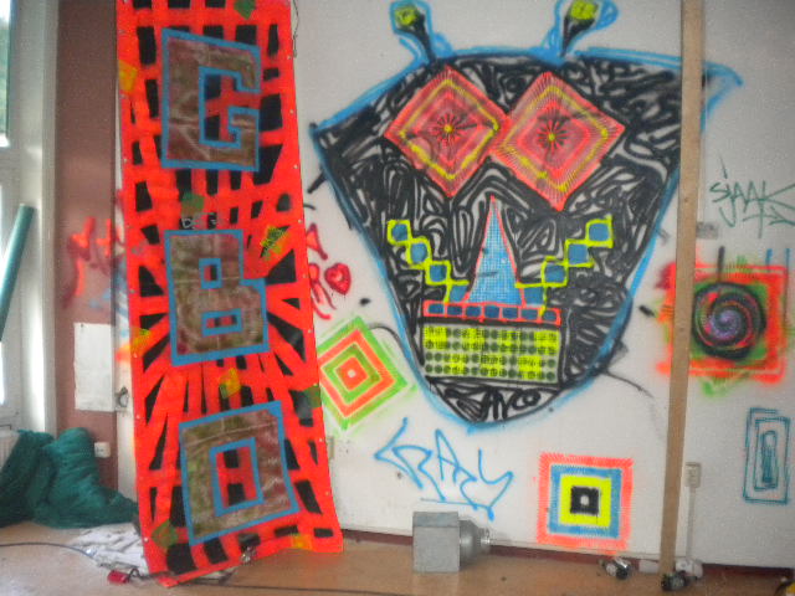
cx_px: 398
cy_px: 298
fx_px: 804
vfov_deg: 40.7
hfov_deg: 52.6
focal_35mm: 35
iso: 400
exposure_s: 1/30
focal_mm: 6.3
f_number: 3.1
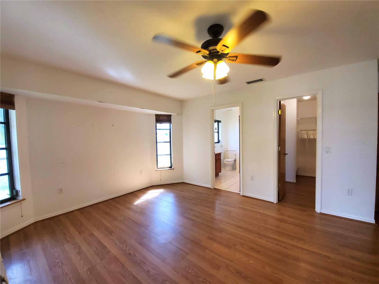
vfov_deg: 89.9
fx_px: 142
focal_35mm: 13
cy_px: 142
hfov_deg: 106.2
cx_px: 190
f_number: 2.2
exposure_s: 1/59
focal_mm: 1.8
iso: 100
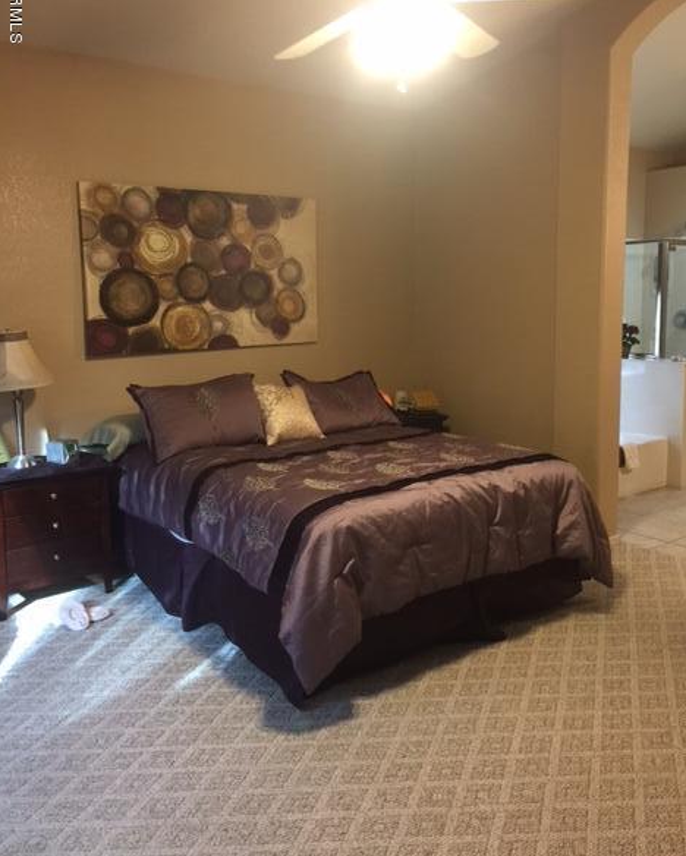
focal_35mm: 31
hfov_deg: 47.2
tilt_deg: -7.8
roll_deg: +0.9
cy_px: 397
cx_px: 339
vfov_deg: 57.1
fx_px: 786
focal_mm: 4.15
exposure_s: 1/15
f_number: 2.2
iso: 100
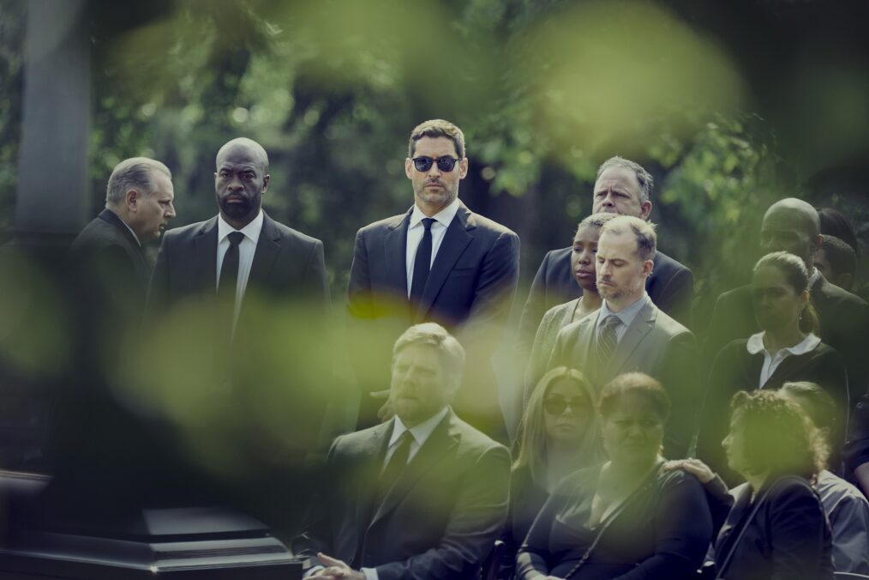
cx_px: 434
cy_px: 290
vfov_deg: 4.6
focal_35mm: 300
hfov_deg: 6.9
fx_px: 7241
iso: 500
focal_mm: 200
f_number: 2.8
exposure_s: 1/1600
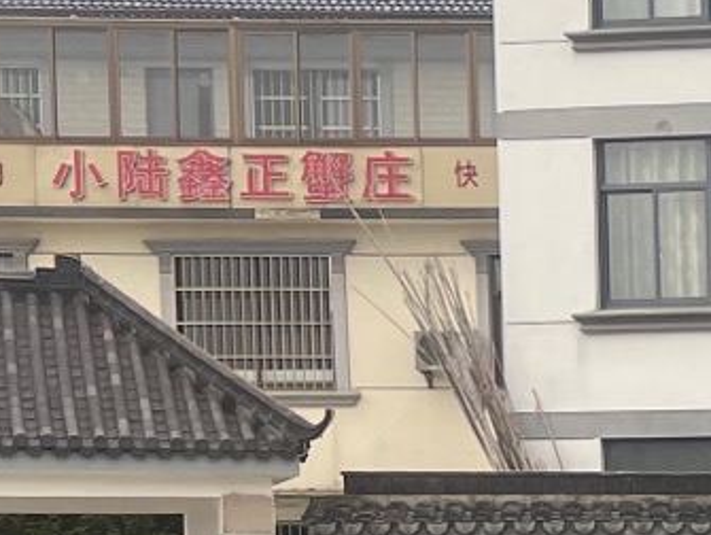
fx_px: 3187
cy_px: 762
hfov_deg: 11.0
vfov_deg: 9.4
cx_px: 1647
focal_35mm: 155
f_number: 1.5
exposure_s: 1/374
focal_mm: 5.7
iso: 50
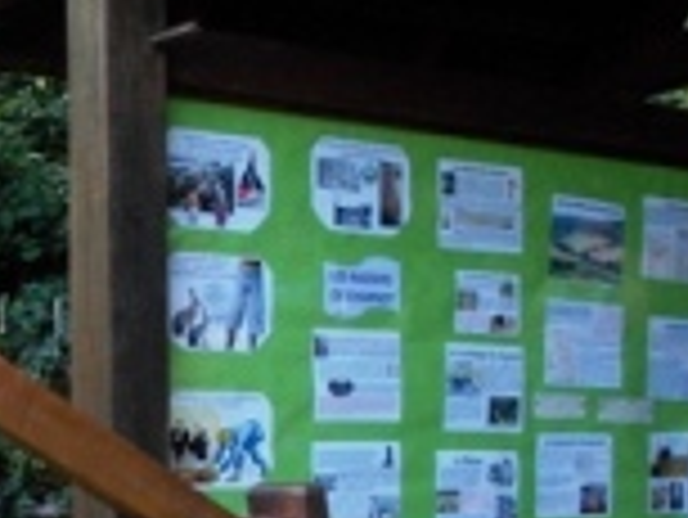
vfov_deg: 17.8
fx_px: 1631
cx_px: -31
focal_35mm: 82
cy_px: 450
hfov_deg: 22.7
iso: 80
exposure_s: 1/125
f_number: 2.7
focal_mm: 4
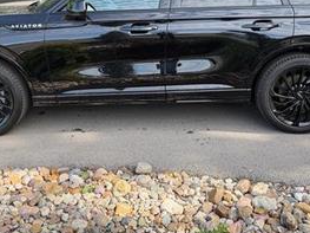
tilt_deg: -14.3
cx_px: 158
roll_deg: +1.3
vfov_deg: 30.8
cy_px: 48
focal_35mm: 46
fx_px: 412
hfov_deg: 41.3
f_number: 1.78
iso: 80
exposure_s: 1/654
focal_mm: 6.76
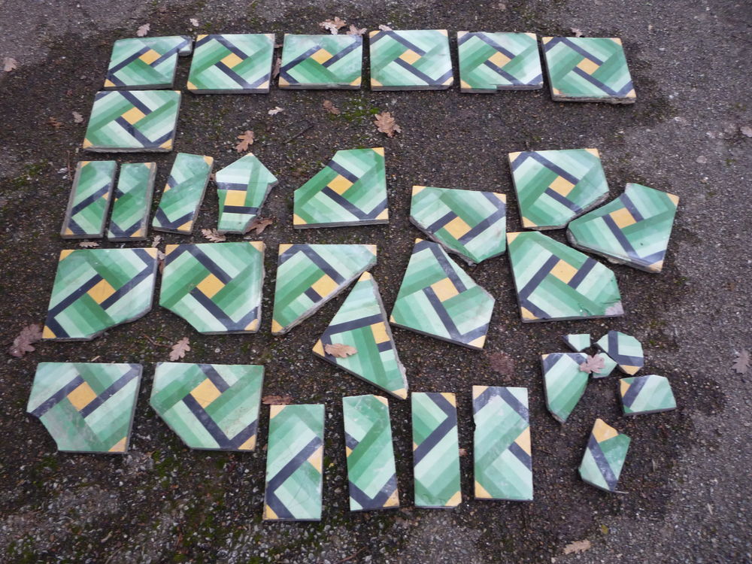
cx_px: 376
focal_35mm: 30
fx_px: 652
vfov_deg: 46.8
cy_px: 282
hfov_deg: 60.0
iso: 200
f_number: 3.3
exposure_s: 1/30
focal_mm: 5.2
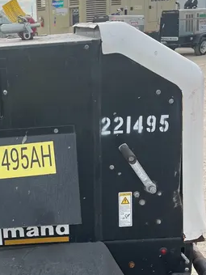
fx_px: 444
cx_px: 21
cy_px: 195
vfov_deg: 33.9
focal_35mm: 56
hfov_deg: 25.3
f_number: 1.6
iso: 50
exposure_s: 1/2062
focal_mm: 5.1
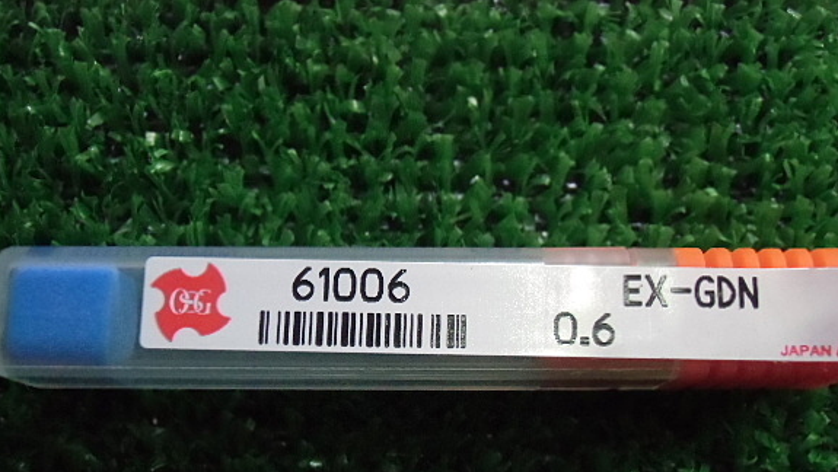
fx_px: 889
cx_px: 418
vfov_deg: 29.3
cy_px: 348
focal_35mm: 40
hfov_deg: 50.5
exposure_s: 1/100
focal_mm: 5.93
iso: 800
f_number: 3.7
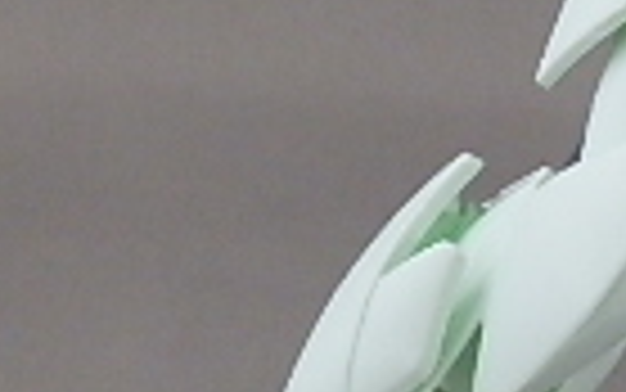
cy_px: 5
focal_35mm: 166
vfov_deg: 7.9
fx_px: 2833
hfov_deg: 12.2
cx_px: 824
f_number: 3.5
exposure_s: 1/13
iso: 200
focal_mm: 6.17
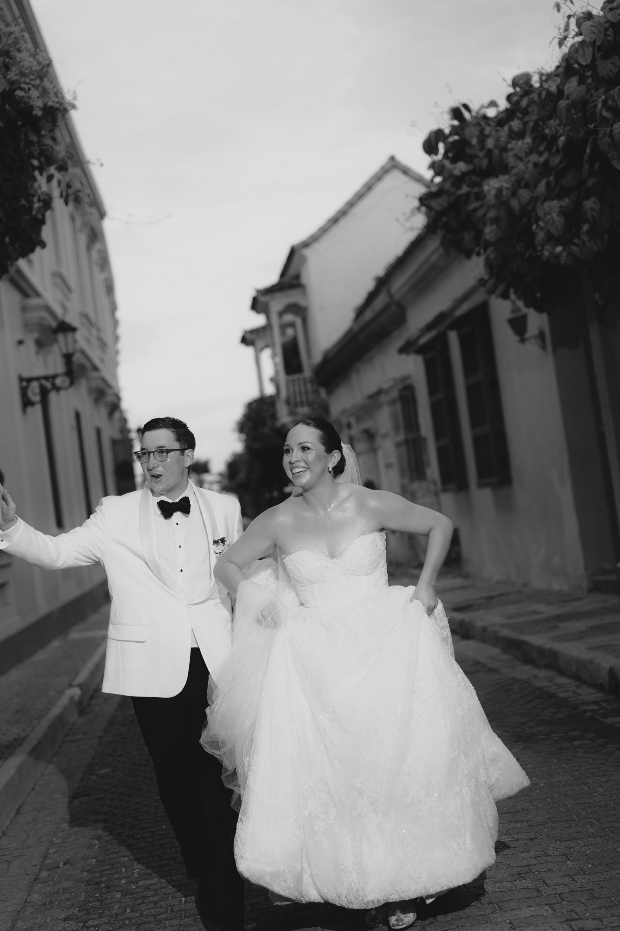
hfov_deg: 25.0
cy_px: 483
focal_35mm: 54
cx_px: 287
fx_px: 1395
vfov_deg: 36.9
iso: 400
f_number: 2.2
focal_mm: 50
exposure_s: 1/160
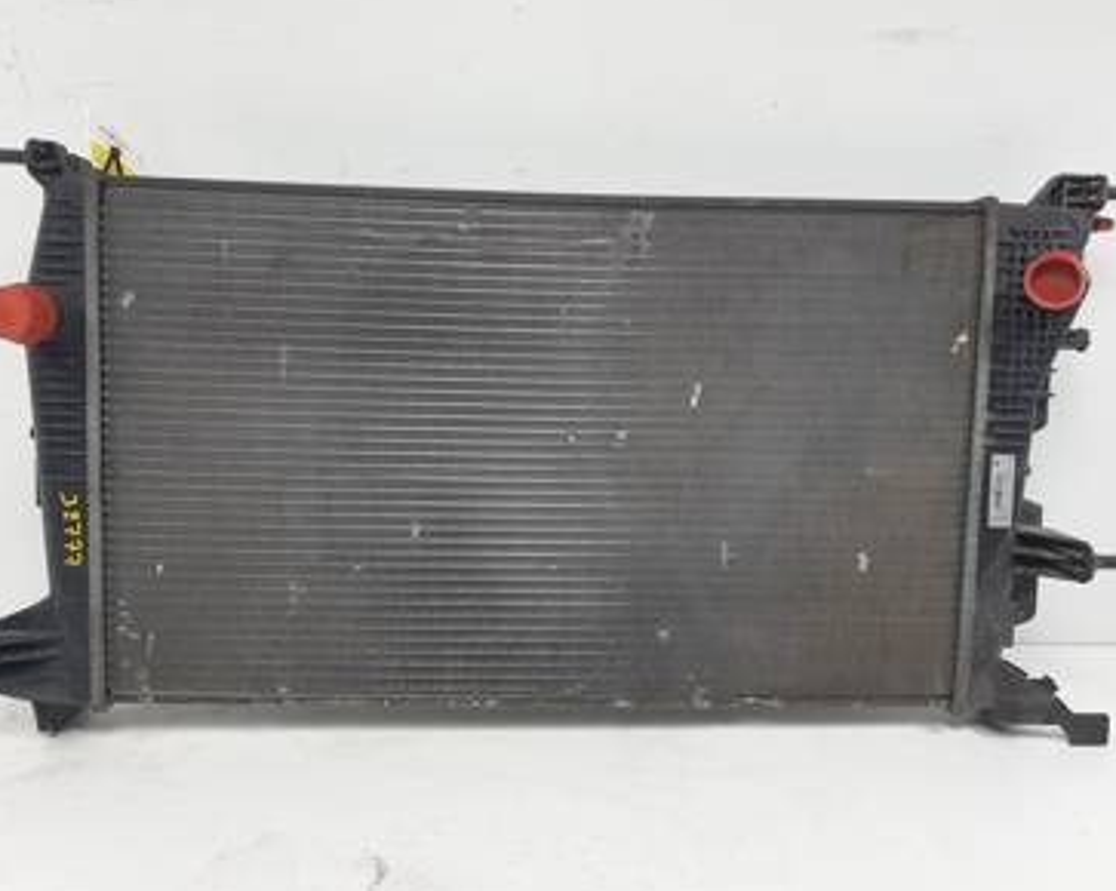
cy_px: 436
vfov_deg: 51.5
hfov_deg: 62.2
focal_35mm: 28
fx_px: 924
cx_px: 556
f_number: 1.5
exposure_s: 1/296
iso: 50
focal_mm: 4.3
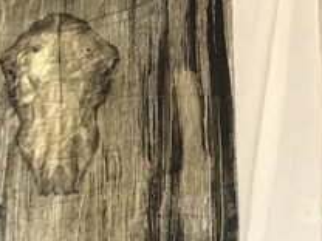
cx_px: 289
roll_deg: -0.7
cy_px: 145
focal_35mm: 138
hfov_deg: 14.2
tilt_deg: +2.3
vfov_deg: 10.7
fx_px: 1284
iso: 40
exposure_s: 1/33
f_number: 1.8
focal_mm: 3.99
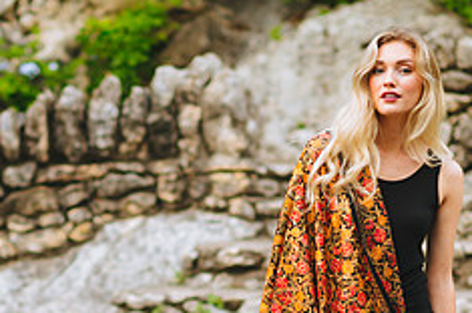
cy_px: 359
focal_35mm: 210
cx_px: 78
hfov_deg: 9.8
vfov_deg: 6.5
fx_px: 2750
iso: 50
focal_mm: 85
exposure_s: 1/125
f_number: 2
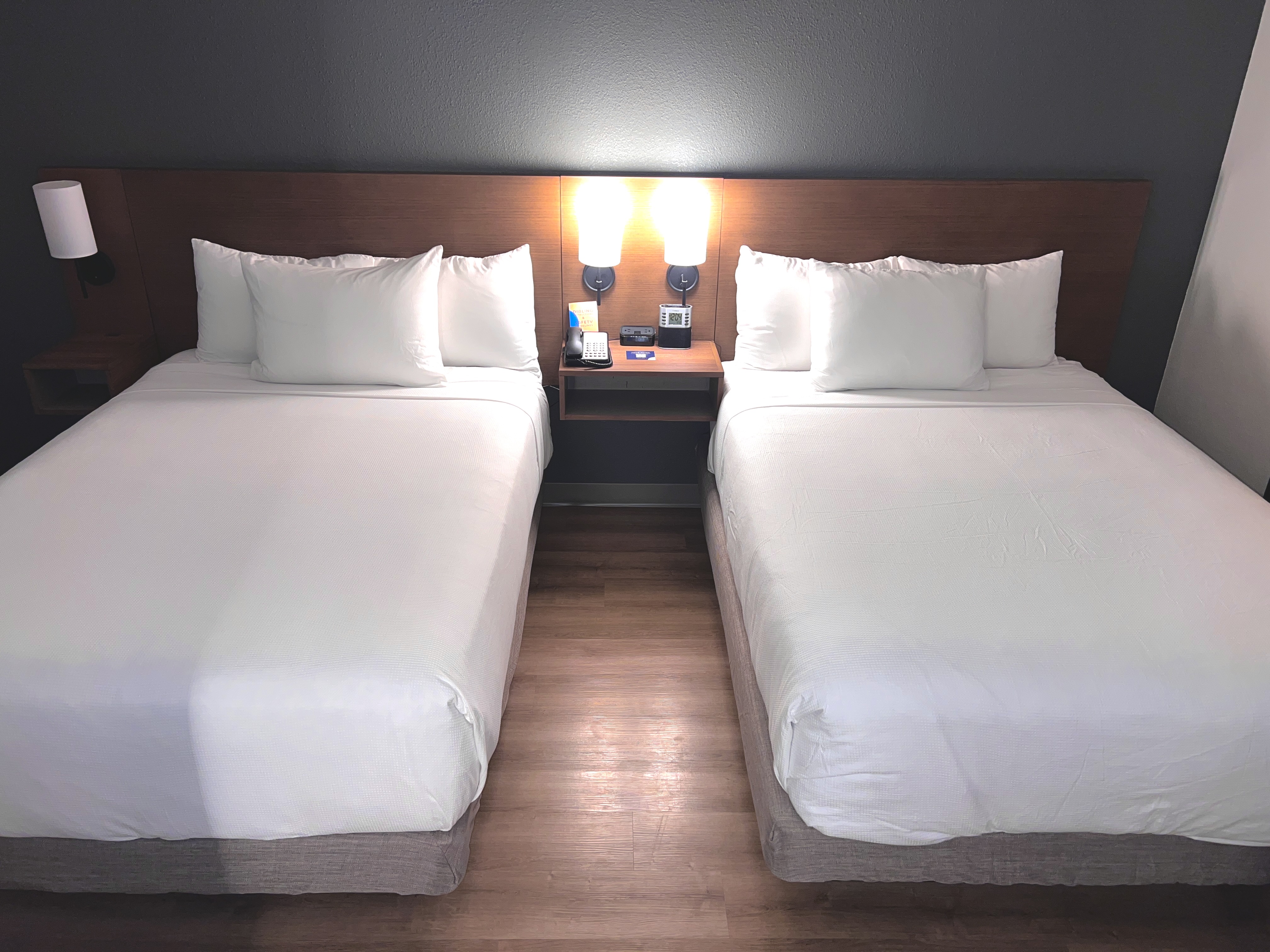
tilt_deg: -26.6
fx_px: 954
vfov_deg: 53.1
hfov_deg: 67.3
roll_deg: -0.3
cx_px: 635
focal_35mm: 26
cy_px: 476
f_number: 1.5
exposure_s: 1/30
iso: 40
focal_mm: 5.7
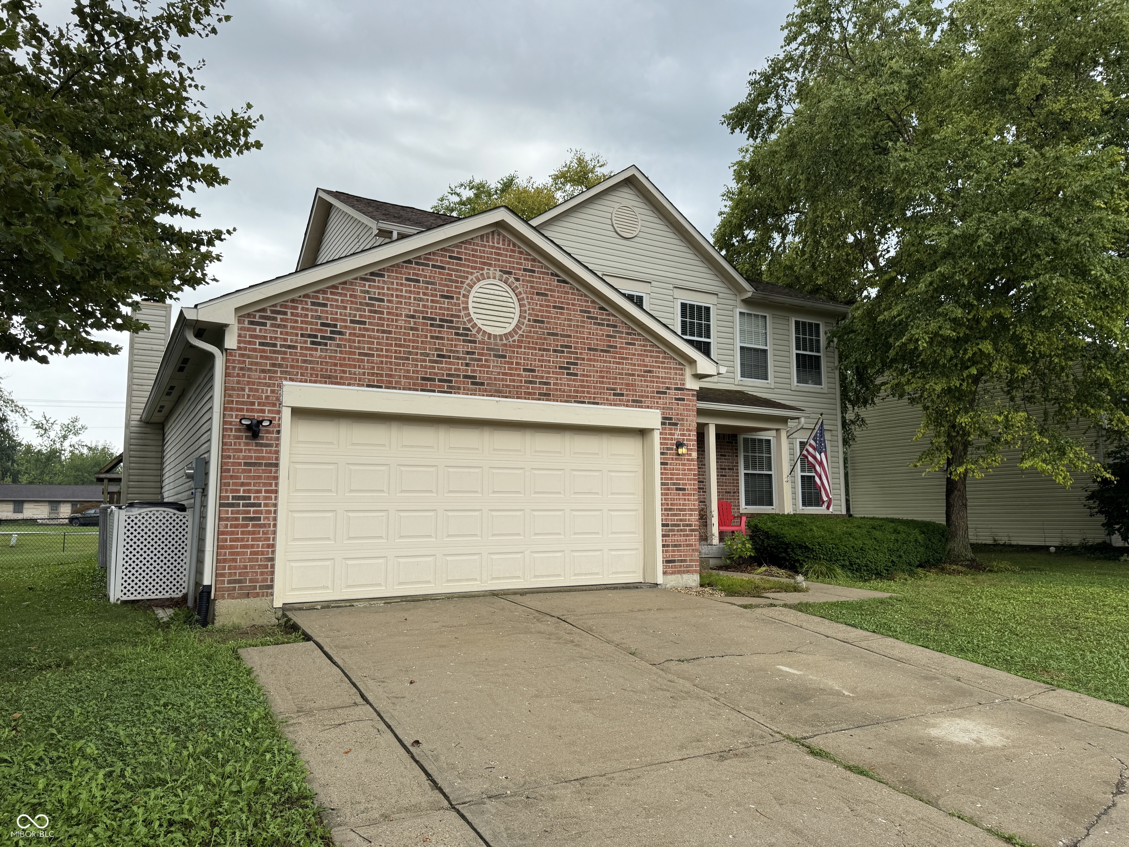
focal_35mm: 24
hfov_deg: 71.6
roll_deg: +0.3
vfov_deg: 56.8
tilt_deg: +6.4
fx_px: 783
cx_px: 564
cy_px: 424
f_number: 1.78
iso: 80
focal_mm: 6.76
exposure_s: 1/1721
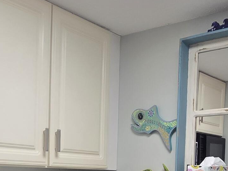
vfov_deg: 24.8
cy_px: 196
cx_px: 93
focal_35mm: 54
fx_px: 356
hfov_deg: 35.4
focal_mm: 2.2
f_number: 2.2
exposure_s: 1/60
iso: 100
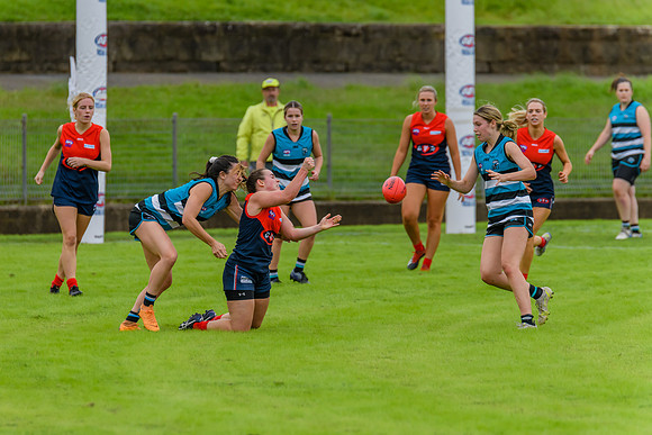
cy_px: 244
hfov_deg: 4.4
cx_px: 286
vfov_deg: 2.9
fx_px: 8548
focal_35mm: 472
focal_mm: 420
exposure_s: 1/2000
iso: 800
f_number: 5.6
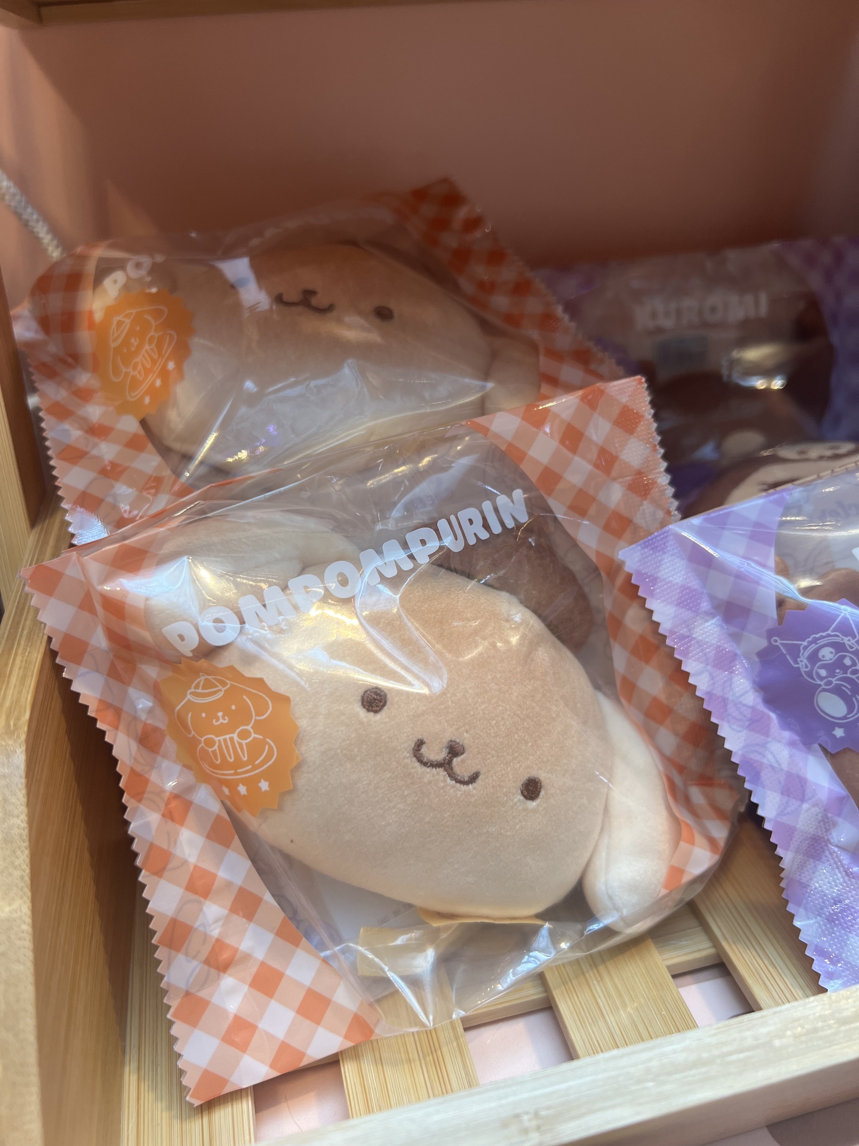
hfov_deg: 53.1
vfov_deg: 67.3
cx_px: 430
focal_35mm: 26
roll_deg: +5.1
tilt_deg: -29.5
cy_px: 573
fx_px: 860
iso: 64
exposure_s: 1/121
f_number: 1.5
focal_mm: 5.7
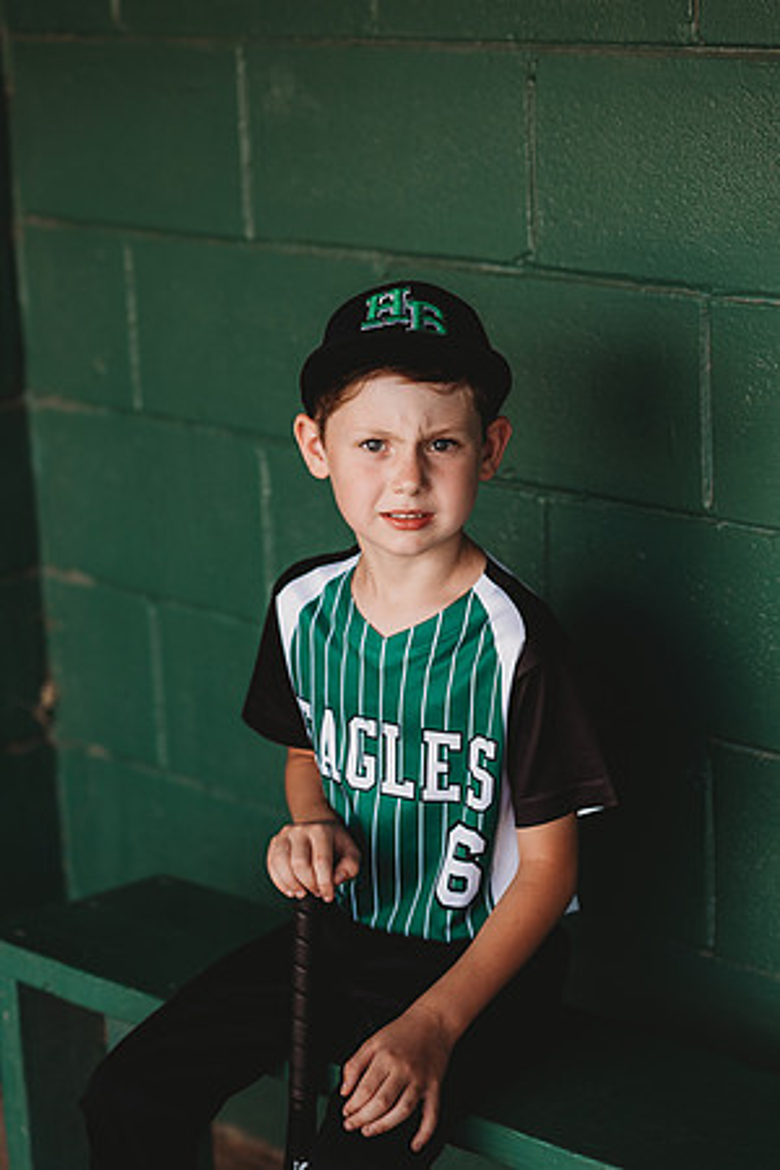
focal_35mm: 85
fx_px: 2762
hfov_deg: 16.1
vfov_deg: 23.9
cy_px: 585
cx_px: 390
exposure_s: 1/400
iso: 320
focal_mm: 85
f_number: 2.8
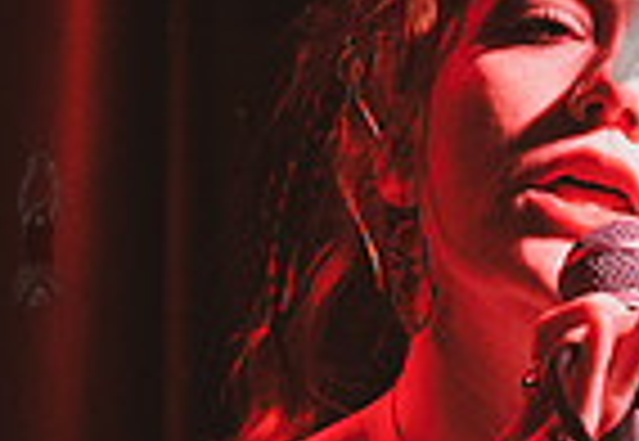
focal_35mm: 222
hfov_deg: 9.1
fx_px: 3983
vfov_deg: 6.3
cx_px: 590
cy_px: 450
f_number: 3.5
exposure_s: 1/400
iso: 8000
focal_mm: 50
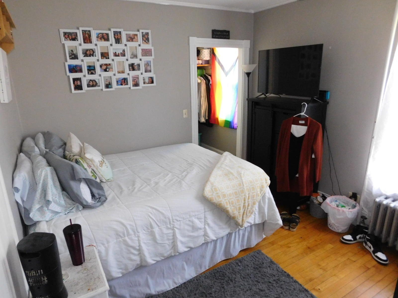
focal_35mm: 23
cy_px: 149
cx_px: 199
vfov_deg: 58.9
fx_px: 264
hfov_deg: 73.9
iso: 640
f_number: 3
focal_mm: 4
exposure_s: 1/30
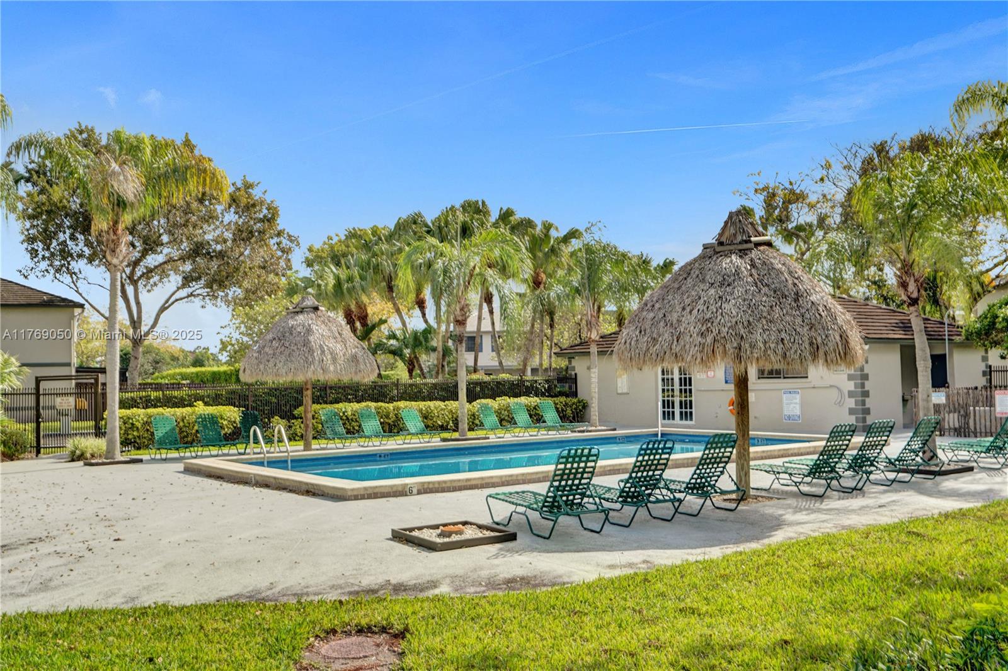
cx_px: 504
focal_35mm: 35
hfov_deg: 54.4
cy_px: 336
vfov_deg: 37.8
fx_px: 980
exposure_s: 1/500
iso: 100
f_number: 5
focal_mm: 35
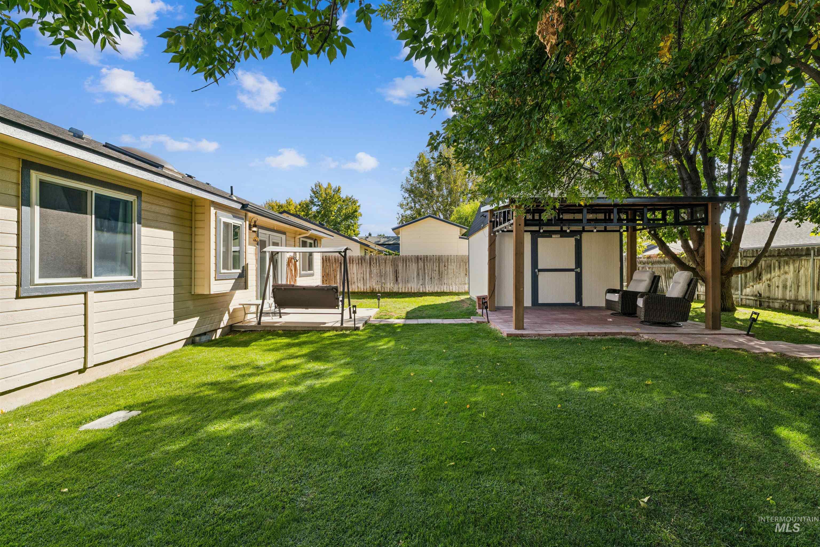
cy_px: 274
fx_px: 389
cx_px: 410
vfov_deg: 70.1
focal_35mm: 17
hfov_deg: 92.9
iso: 400
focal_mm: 17.1
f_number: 13
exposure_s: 1/80
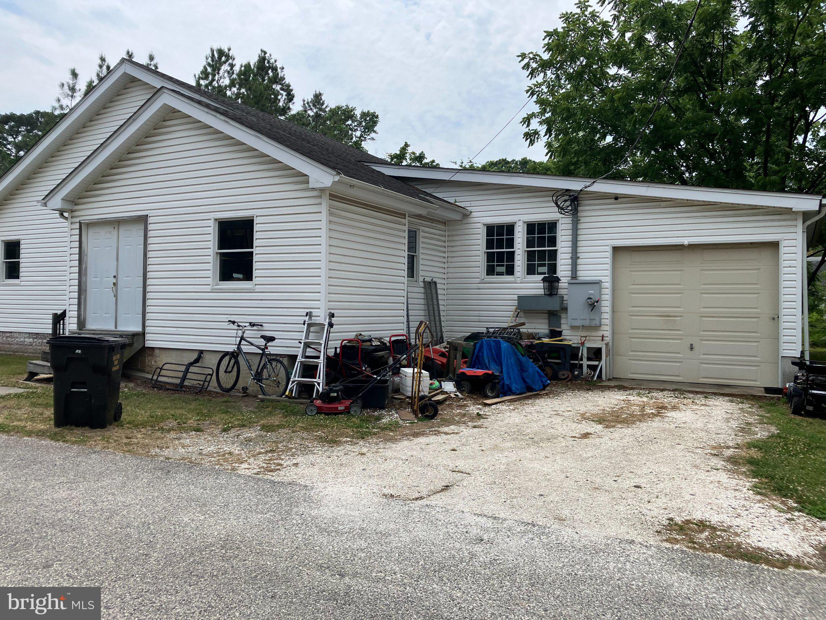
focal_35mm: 28
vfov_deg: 49.7
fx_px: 668
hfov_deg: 63.4
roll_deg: -0.7
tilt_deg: +0.6
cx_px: 413
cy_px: 310
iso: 32
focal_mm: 3.99
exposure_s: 1/2857
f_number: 1.8
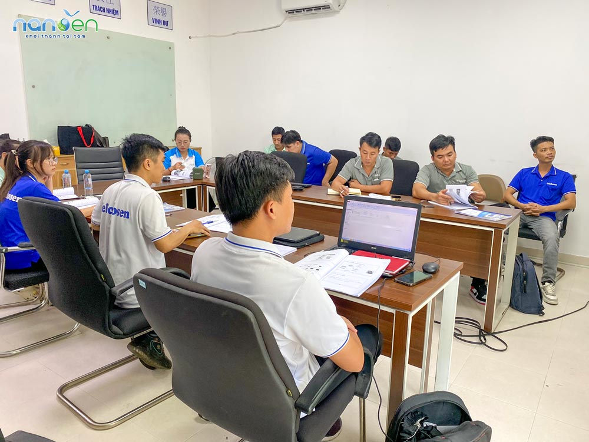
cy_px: 221
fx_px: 442
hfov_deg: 67.3
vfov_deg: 53.1
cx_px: 294
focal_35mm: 26
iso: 125
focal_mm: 4.25
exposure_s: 1/117
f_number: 1.8
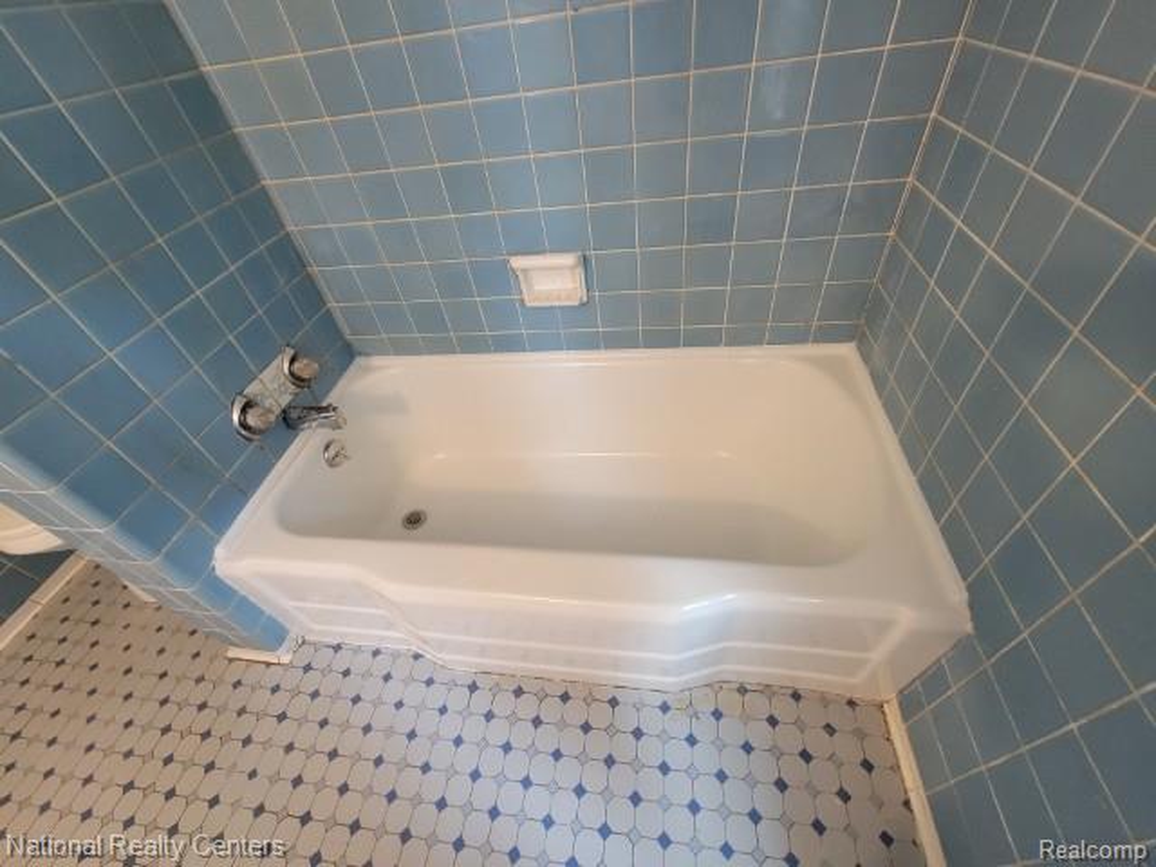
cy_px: 434
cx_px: 578
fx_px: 434
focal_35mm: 13
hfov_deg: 106.2
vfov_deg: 89.9
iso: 500
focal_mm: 2.2
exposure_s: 1/30
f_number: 2.2
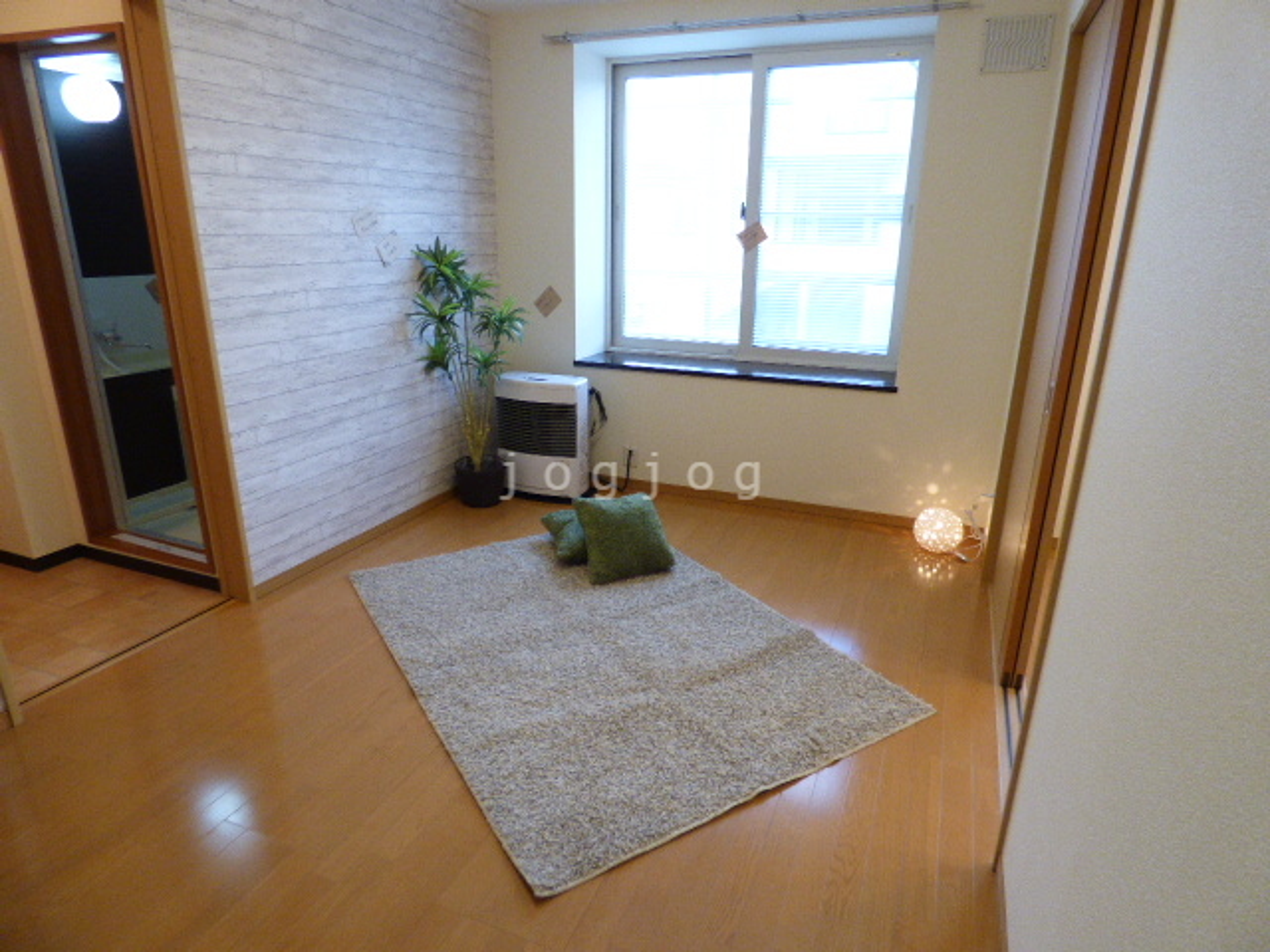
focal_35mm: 20
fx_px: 734
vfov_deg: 66.0
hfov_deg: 81.7
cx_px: 635
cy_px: 476
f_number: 2.8
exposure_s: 1/60
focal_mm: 3.58
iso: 320
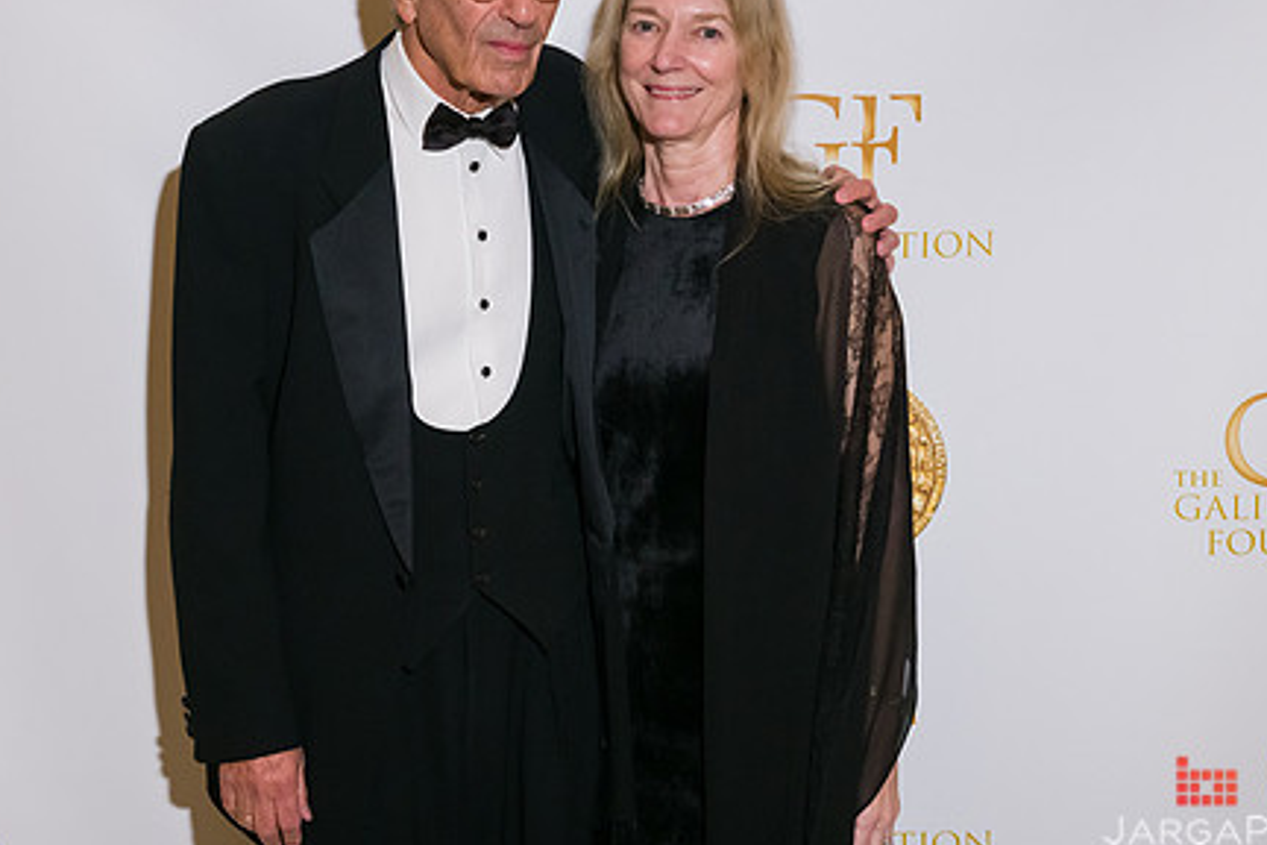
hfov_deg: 27.6
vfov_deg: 18.6
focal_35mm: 73
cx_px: 478
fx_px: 2569
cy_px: 328
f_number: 5
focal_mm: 50
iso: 1600
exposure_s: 1/125
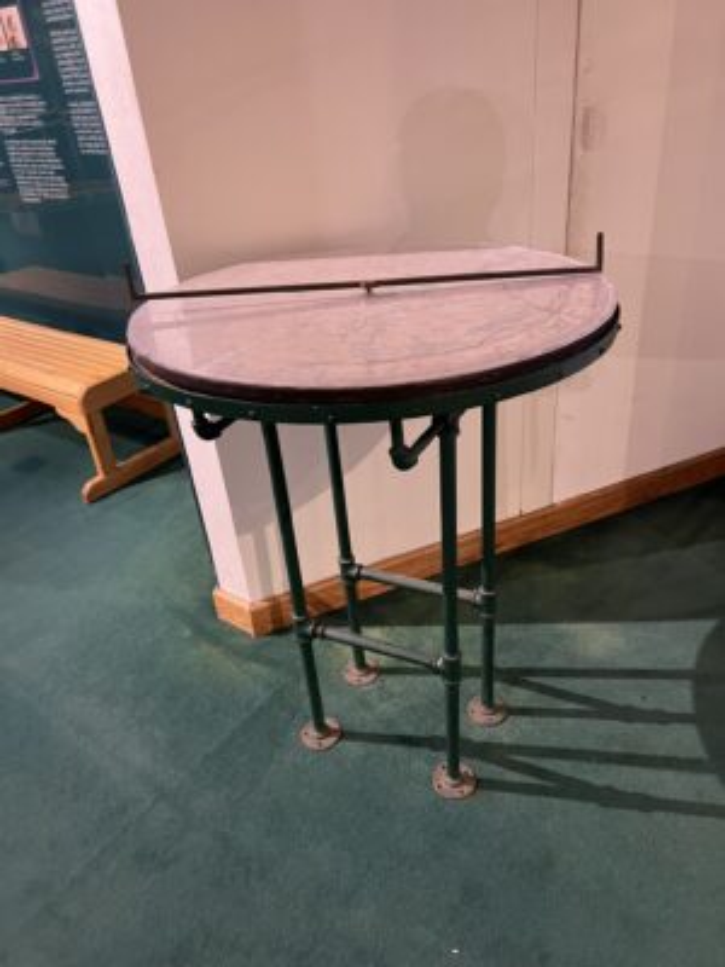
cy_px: 484
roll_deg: +5.9
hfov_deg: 53.1
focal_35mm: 26
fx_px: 726
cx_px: 362
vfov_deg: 67.3
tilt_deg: -25.9
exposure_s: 1/60
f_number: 1.5
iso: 400
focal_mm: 5.7
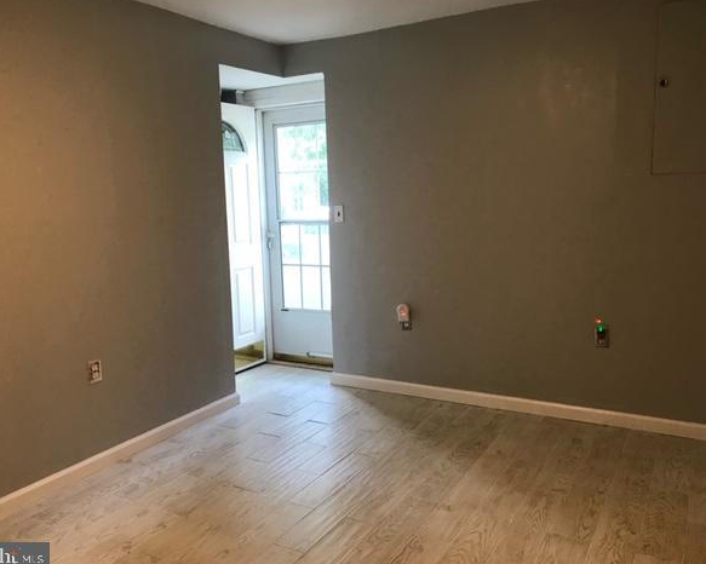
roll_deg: +1.1
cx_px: 343
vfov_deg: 48.5
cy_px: 283
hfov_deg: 58.8
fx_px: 627
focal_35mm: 30
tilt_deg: -6.6
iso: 40
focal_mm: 3.99
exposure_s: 1/30
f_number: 1.8
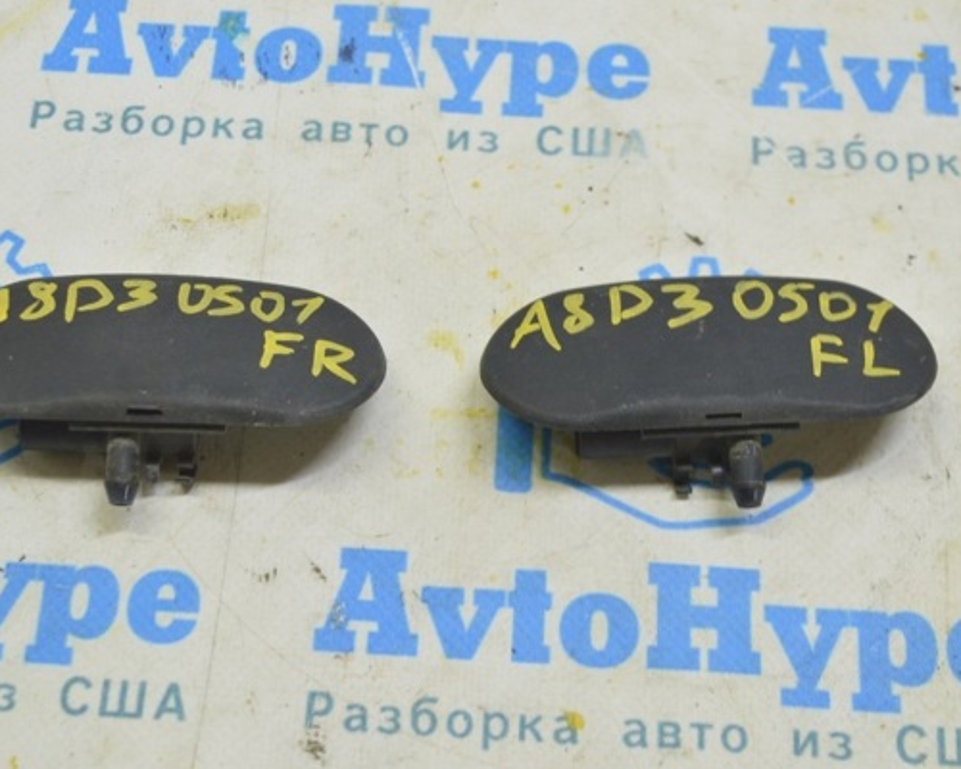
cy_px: 380
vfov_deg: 21.3
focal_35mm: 72
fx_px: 2048
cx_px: 413
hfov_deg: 26.4
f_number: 5.6
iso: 400
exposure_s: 1/20
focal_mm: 40
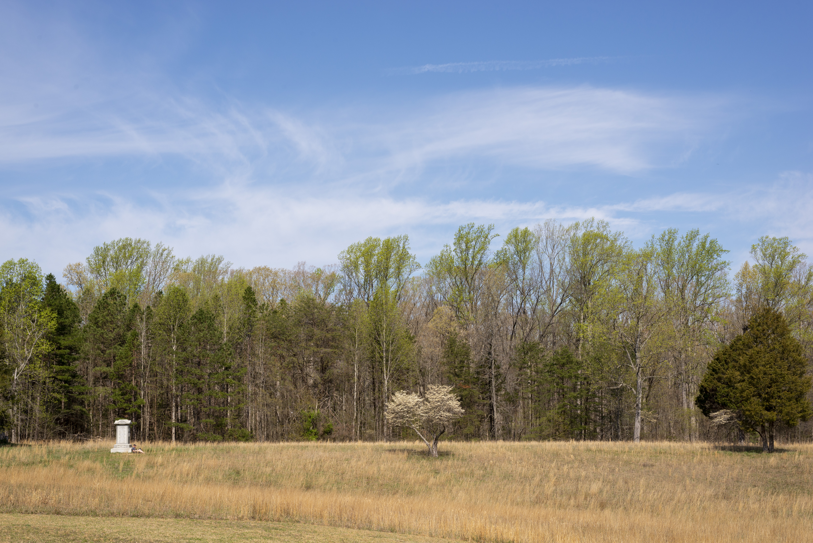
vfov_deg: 27.0
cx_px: 406
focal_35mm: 50
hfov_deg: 39.6
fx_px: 1130
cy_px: 272
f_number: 11
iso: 200
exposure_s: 1/320
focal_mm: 50
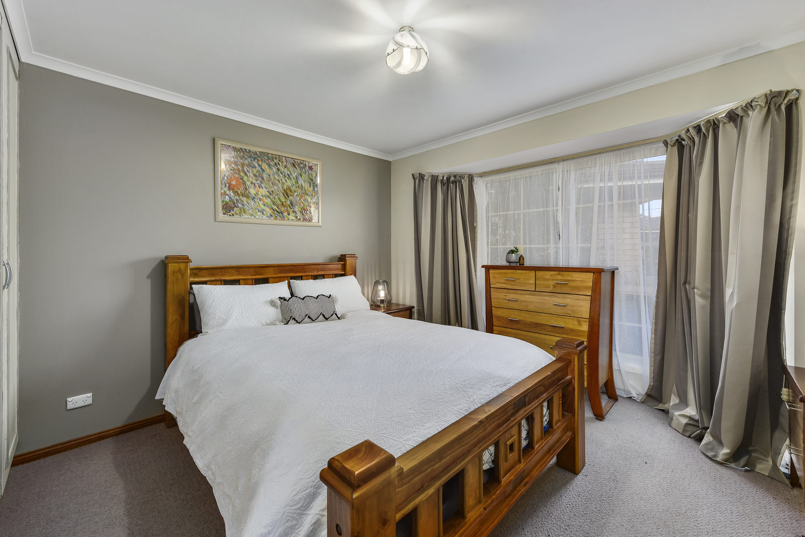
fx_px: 313
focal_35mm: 14
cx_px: 402
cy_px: 268
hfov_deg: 104.2
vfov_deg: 81.3
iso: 125
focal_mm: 14
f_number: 11
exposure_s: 1/1.67
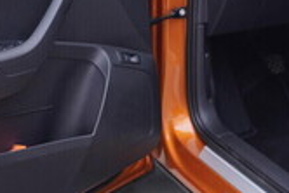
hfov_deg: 17.1
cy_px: -23
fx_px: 956
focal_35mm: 119
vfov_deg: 11.4
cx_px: 218
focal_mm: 24
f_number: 2.8
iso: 125
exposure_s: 1/40
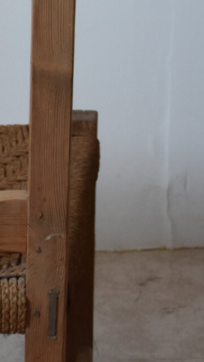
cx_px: -125
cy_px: 28
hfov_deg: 6.4
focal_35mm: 186
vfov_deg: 11.5
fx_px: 1789
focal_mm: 30
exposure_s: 1/100
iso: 800
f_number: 4.5
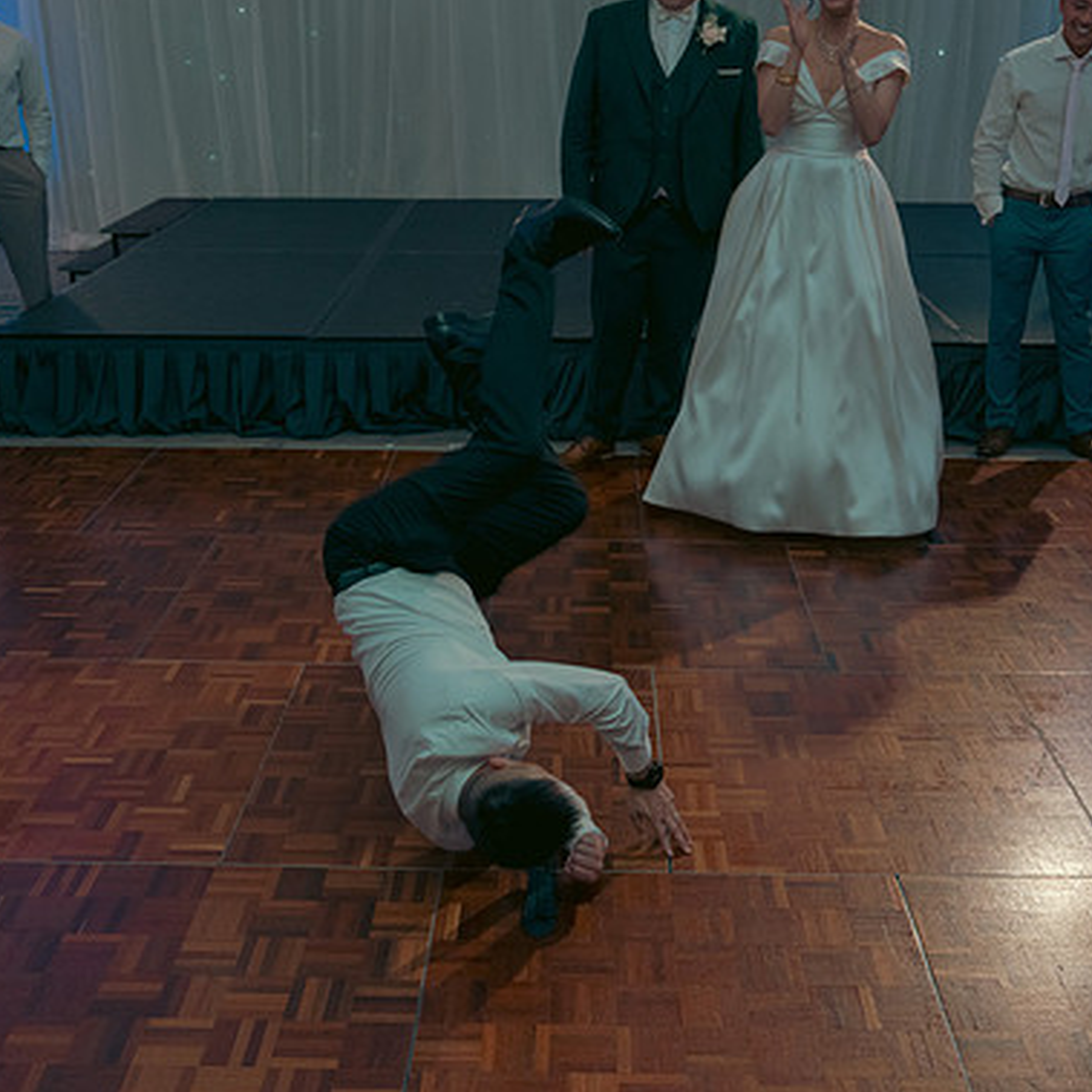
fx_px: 1392
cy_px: 555
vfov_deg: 42.8
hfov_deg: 42.8
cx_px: 565
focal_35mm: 39
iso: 2500
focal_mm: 30
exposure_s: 1/160
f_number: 3.5
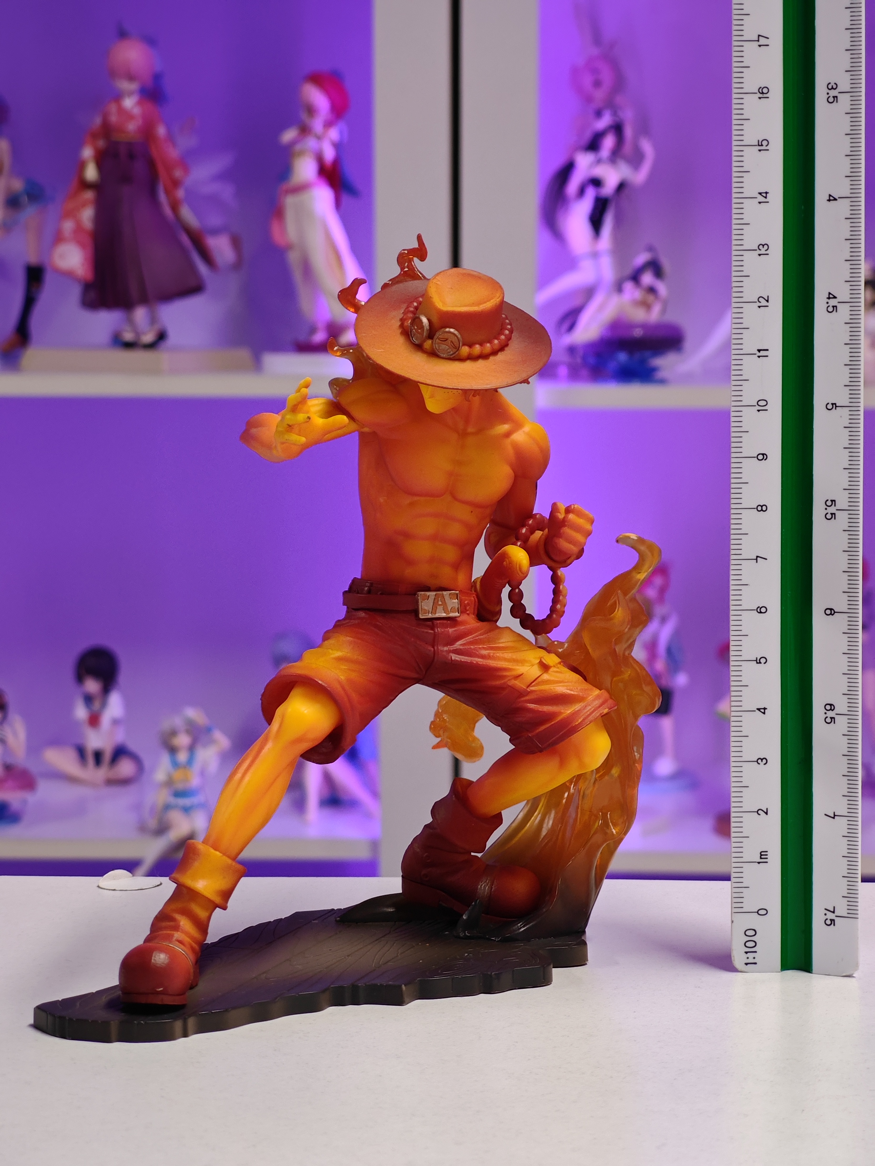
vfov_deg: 24.4
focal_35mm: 80
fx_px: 2696
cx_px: 438
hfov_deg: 18.4
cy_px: 583
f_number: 2.4
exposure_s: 1/19.5
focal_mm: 7.48
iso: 400
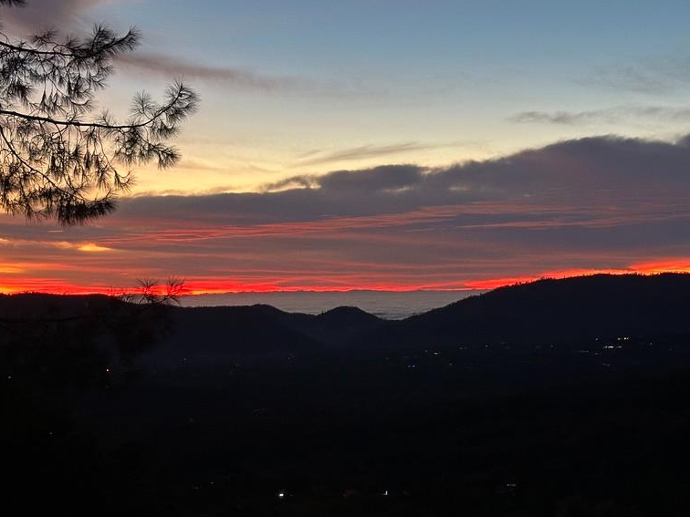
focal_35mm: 65
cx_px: 383
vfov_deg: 22.6
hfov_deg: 29.8
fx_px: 1296
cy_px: 241
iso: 320
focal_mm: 6.86
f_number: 1.78
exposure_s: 1/40
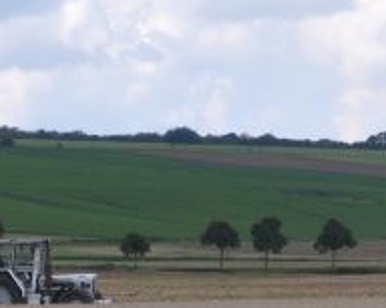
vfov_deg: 5.7
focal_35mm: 270
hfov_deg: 7.1
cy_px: 353
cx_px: -70
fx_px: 3080
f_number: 9
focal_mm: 46
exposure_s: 1/320
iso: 200
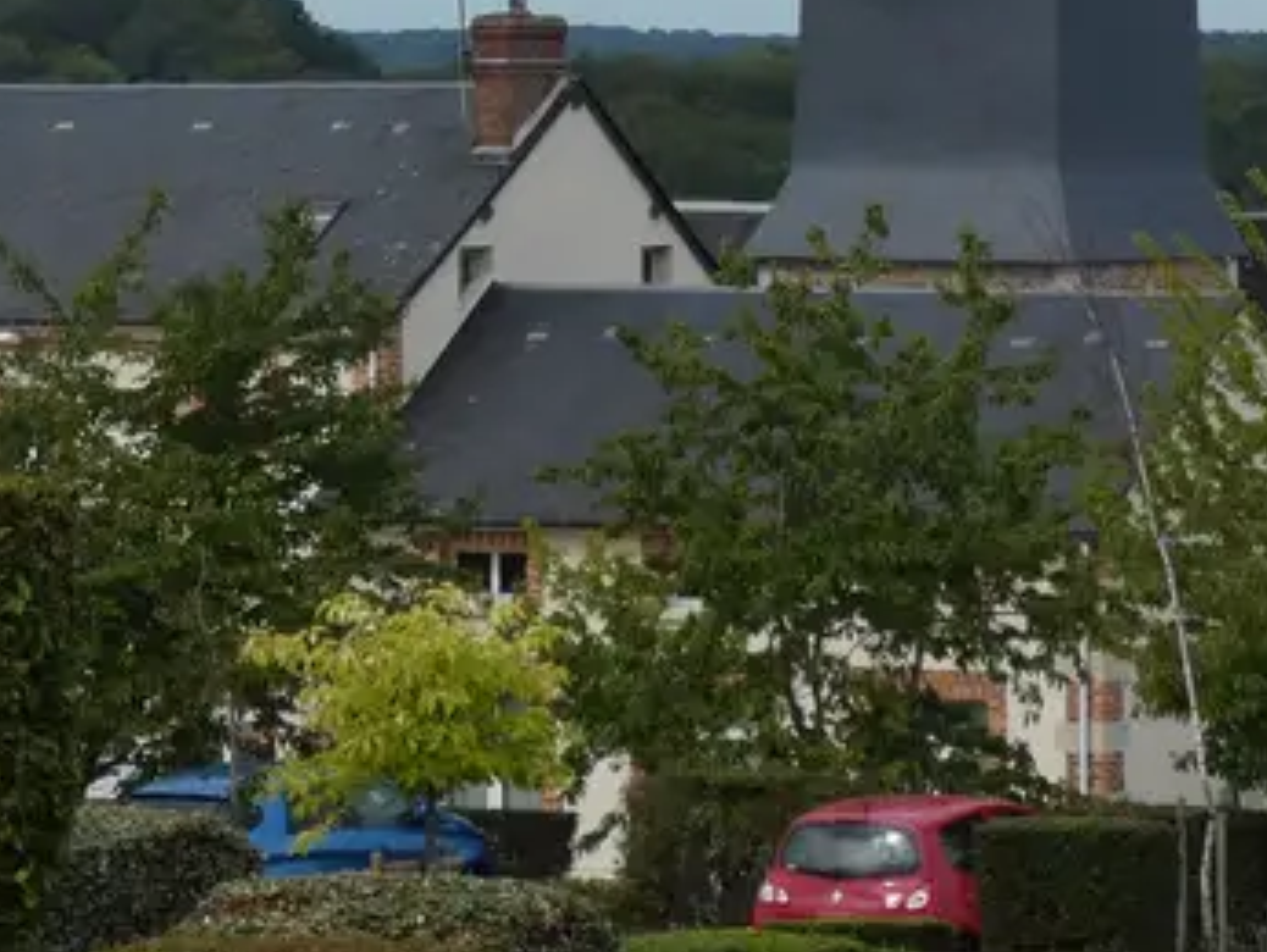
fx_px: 9743
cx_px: 718
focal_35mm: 266
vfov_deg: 5.6
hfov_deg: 7.4
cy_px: -264
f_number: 4.3
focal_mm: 12.9
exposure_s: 1/800
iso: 80
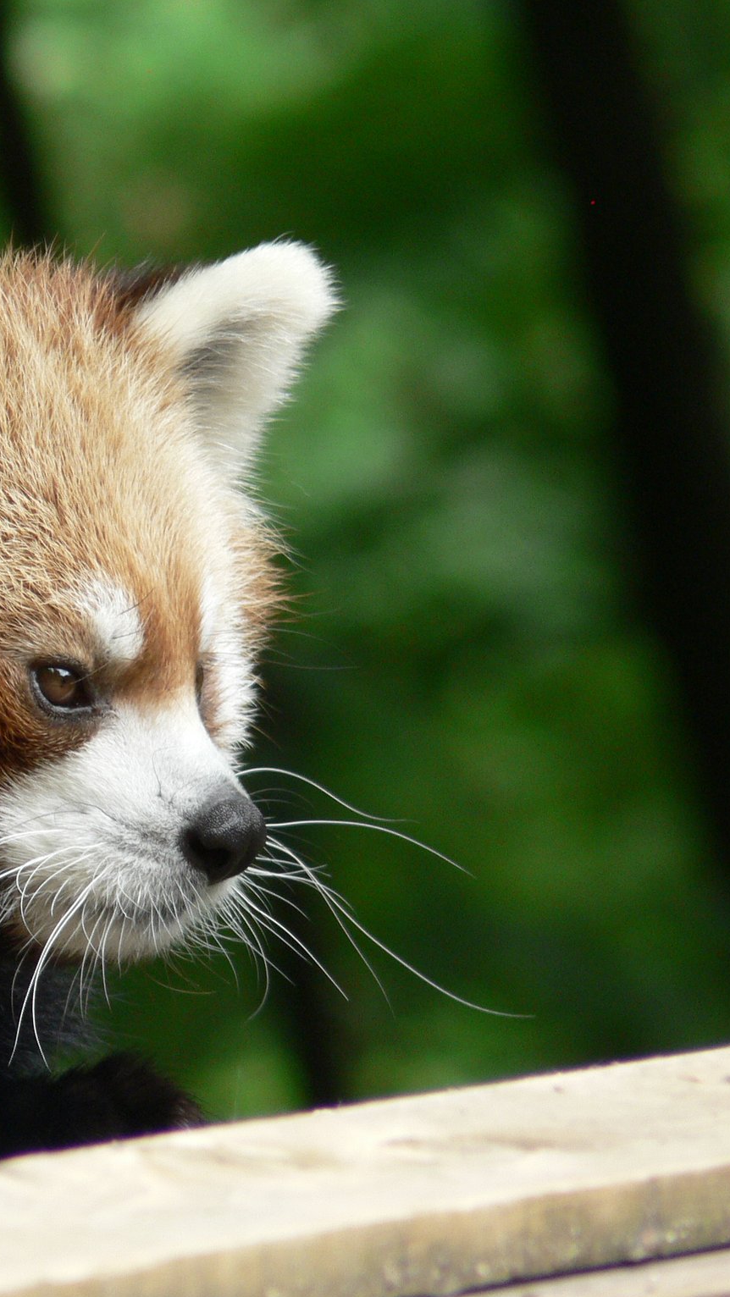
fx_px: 21640
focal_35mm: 629
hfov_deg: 1.9
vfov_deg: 3.4
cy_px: 649
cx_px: 7
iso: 100
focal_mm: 72
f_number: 4
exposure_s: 1/100
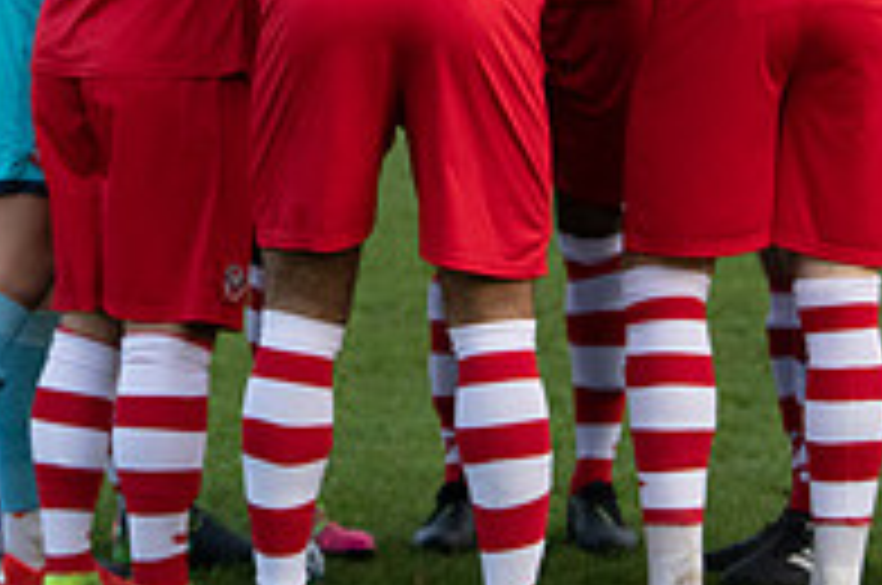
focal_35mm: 297
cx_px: 182
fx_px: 7265
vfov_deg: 4.6
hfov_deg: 6.9
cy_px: -50
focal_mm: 86
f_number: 4
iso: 2000
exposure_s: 1/1600
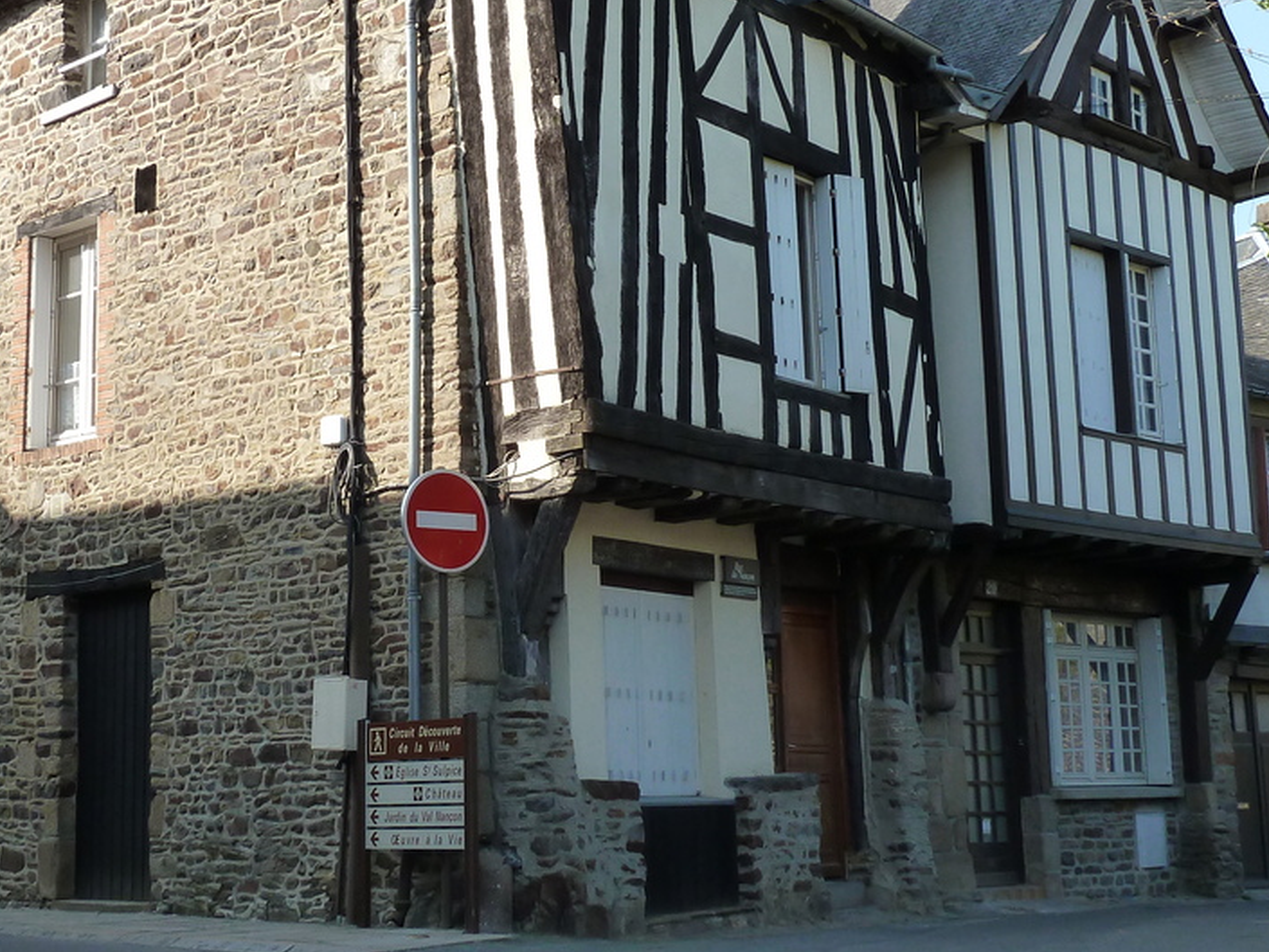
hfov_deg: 30.6
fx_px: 2310
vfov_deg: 23.2
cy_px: 355
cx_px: 473
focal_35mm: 63
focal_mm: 6.1
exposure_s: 1/250
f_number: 4
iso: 125
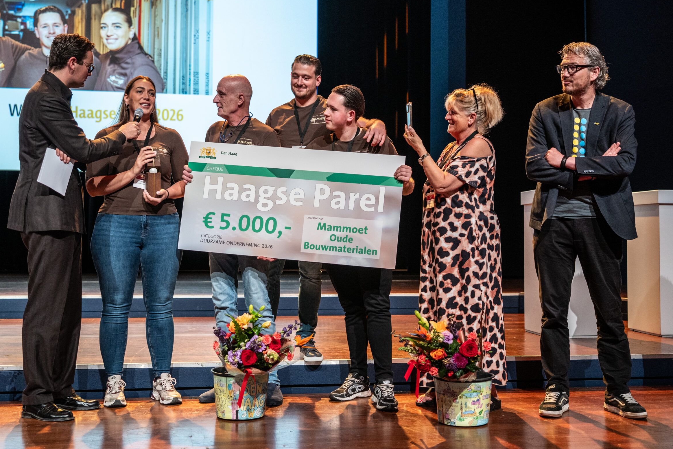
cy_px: 220
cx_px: 332
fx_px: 823
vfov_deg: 30.5
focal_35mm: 44
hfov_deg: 44.5
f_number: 2.8
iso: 2200
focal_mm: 40
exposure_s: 1/160
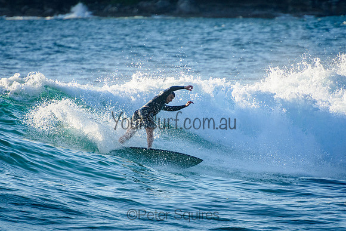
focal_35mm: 639
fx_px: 6145
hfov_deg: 3.2
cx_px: 183
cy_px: 121
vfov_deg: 2.2
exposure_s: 1/2000
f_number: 5.6
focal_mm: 400
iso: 560
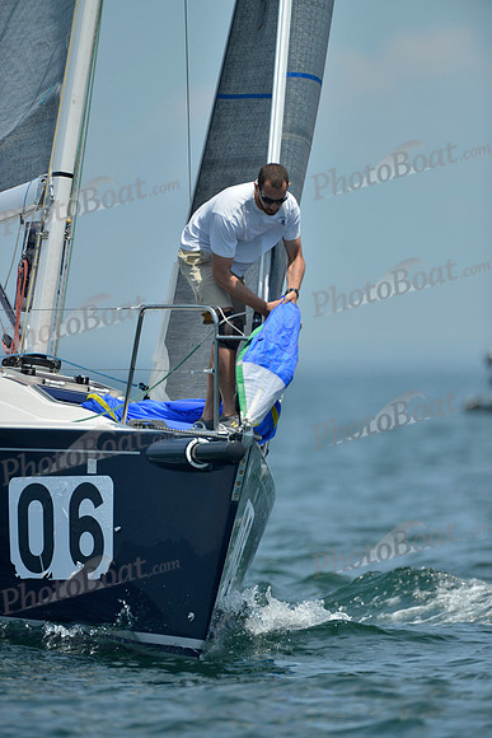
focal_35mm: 600
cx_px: 246
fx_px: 12292
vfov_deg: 3.4
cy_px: 369
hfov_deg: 2.3
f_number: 4
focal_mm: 600
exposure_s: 1/3200
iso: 200
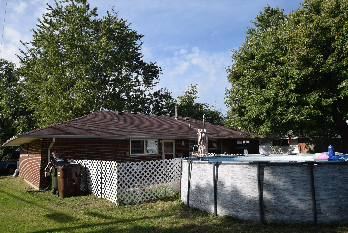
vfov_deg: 53.2
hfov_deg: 73.7
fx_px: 232
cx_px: 174
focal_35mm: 24
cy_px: 116
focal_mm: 16
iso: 200
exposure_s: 1/320
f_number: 9
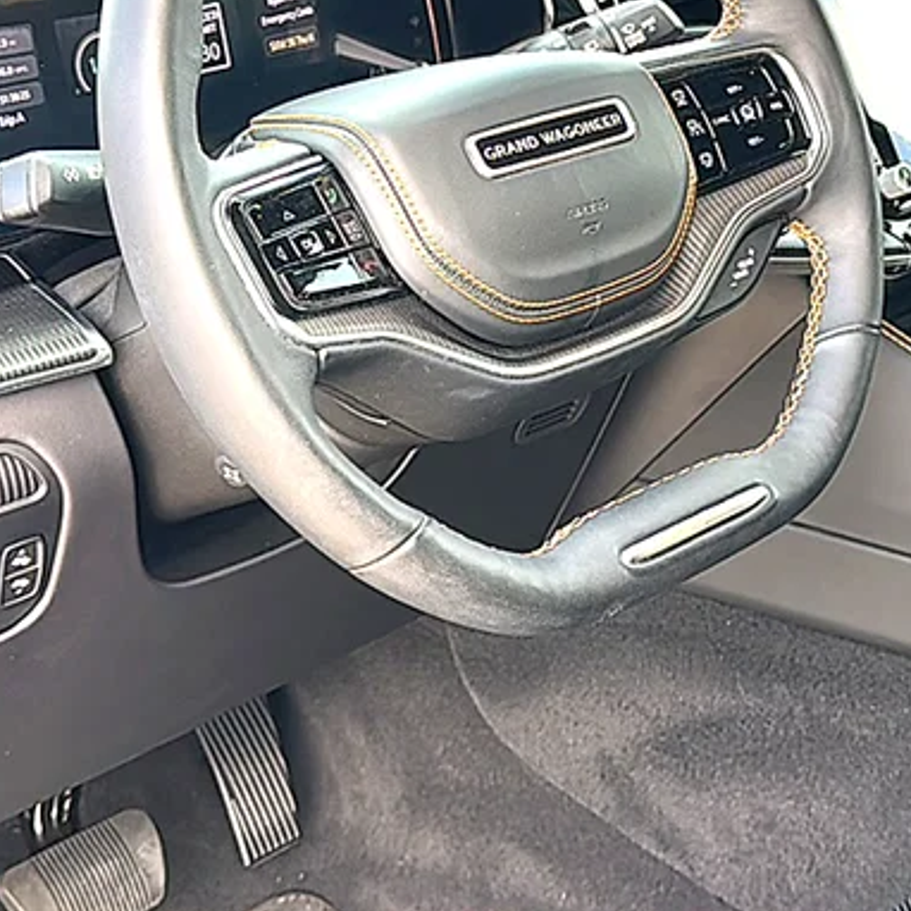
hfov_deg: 28.1
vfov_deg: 28.4
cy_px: 292
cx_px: 706
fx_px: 1786
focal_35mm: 60
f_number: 1.78
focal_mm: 6.86
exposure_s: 1/104
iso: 64
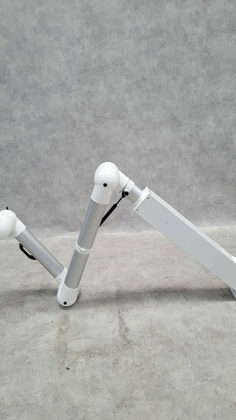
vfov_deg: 66.1
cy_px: 208
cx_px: 112
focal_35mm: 29
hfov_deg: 40.2
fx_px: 323
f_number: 1.8
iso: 200
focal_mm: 5.4
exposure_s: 1/100
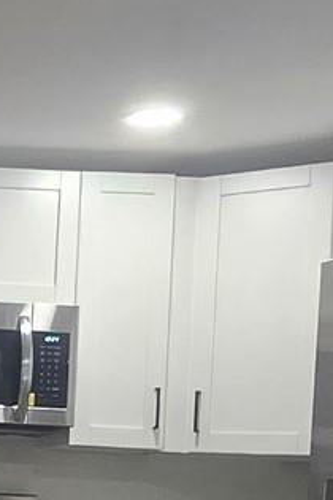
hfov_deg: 12.4
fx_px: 1221
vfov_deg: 22.3
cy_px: 500
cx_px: -454
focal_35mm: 88
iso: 160
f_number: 2.2
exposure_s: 1/60
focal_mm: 2.2
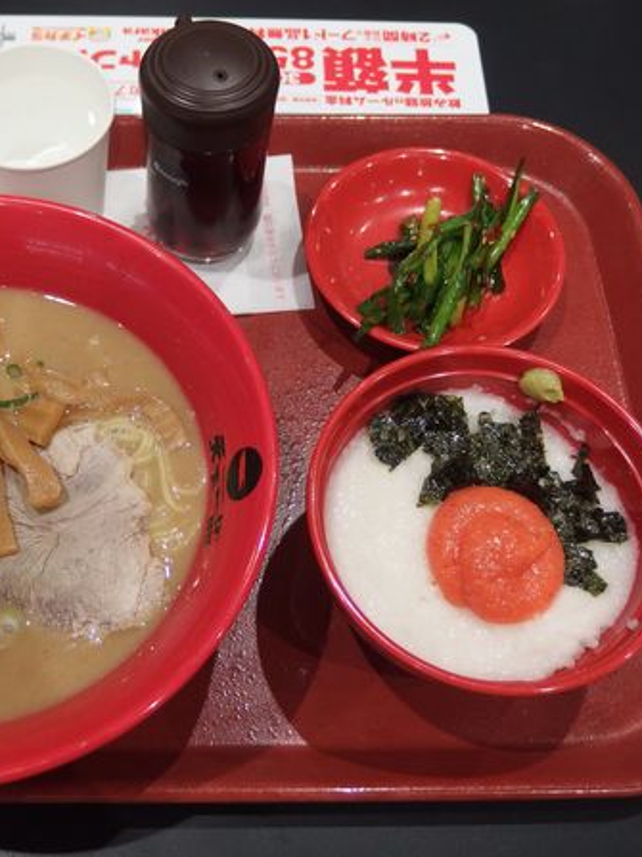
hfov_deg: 33.1
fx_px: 1064
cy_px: 428
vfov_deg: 43.9
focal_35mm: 43
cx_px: 188
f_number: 1.9
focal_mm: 5.6
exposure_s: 1/100
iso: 200
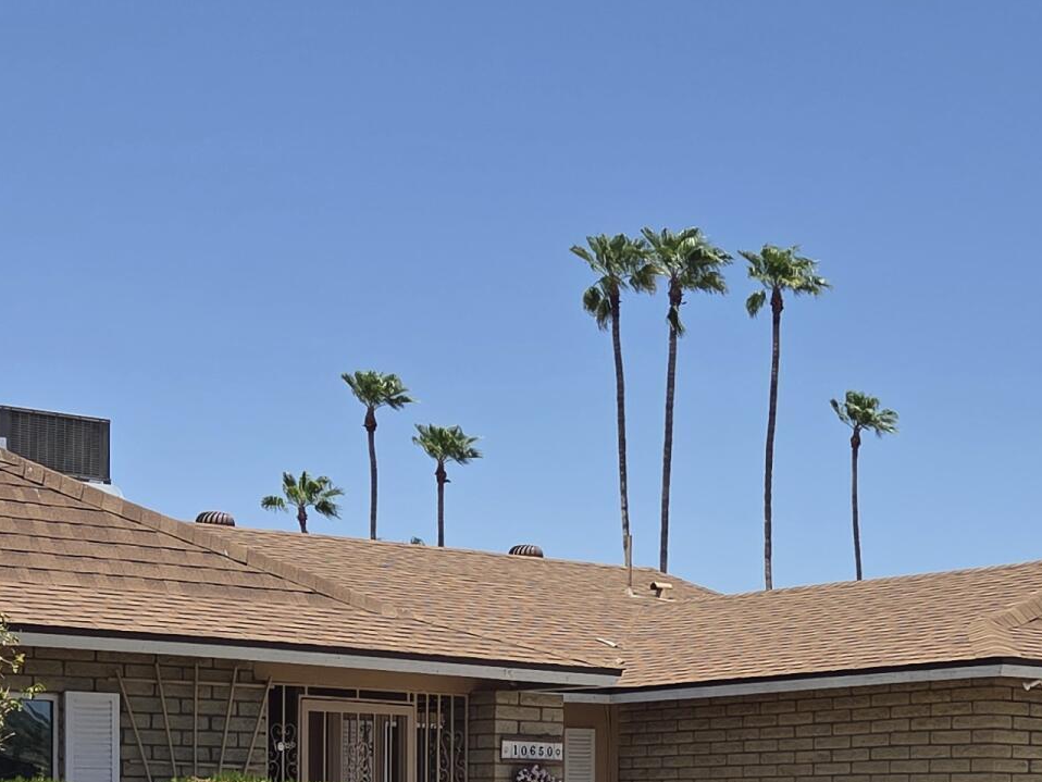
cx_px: 599
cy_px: 830
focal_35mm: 72
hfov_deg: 27.0
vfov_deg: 19.7
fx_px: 2168
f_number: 1.8
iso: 80
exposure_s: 1/5862
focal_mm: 5.4
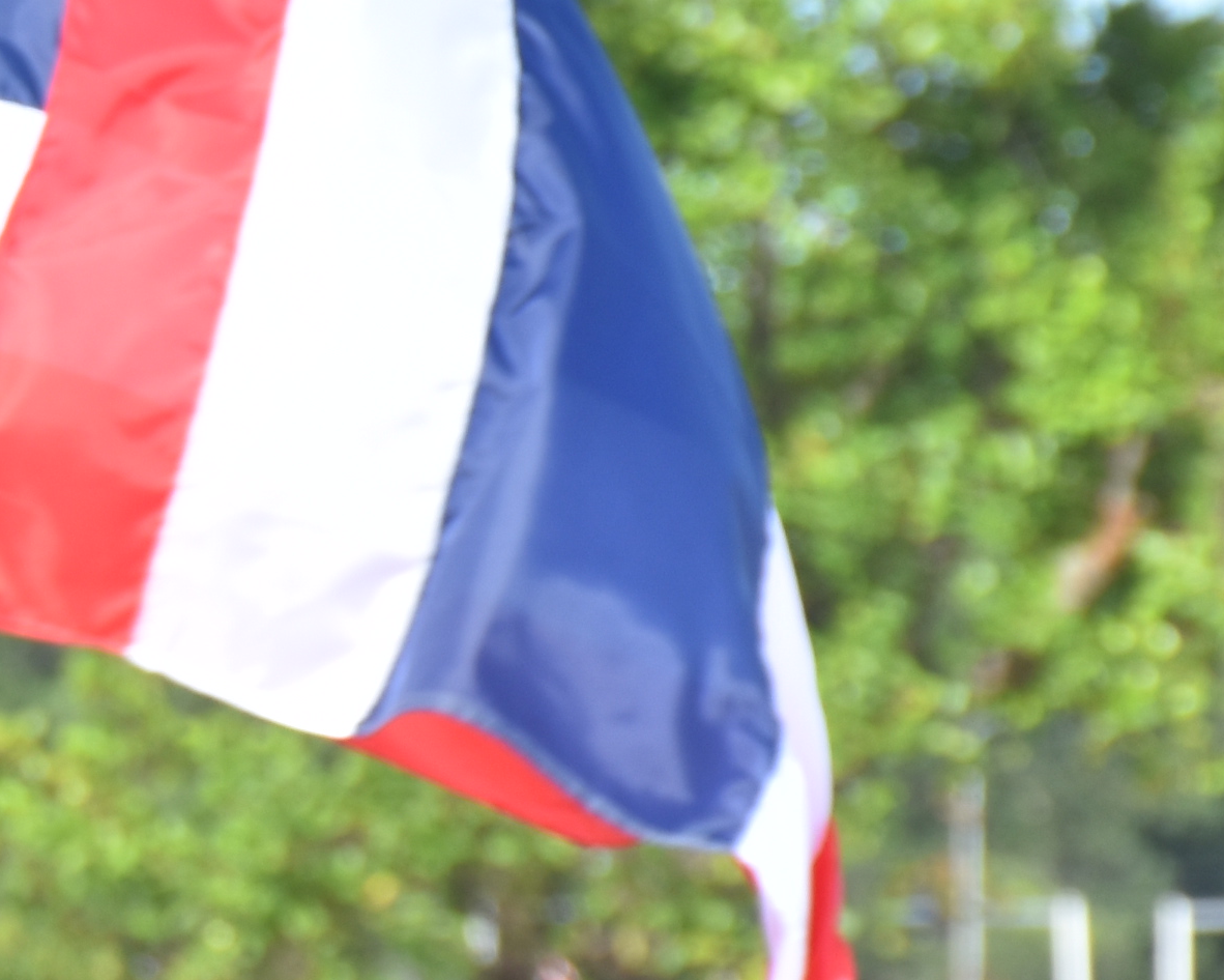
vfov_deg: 3.0
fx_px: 18434
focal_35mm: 509
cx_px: -578
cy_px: 394
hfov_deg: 3.8
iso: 200
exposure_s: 1/250
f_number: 8
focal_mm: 95
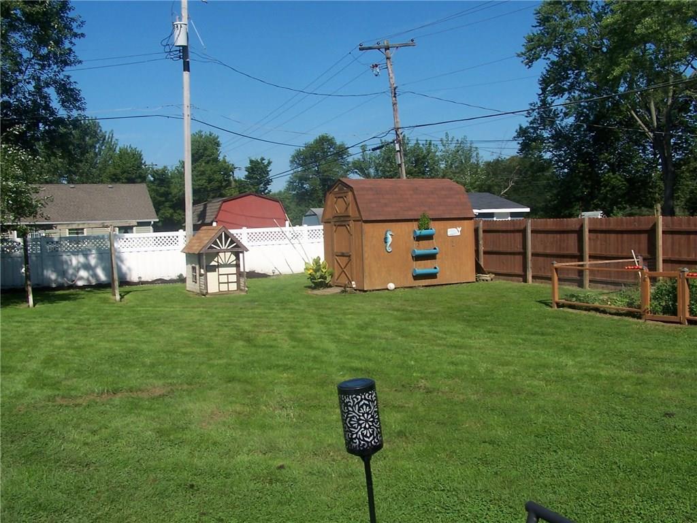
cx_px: 348
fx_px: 765
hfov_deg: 49.0
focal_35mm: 38
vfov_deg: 37.7
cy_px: 262
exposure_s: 1/500
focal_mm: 6.3
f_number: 5.6
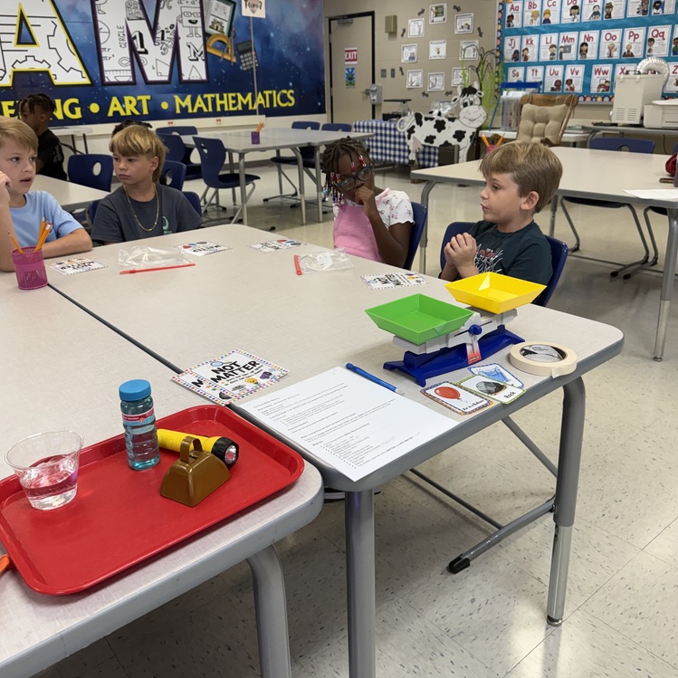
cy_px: 292
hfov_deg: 55.6
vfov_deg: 55.4
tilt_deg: -18.7
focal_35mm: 29
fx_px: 643
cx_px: 332
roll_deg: +4.9
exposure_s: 1/120
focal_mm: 6.76
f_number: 1.78
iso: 200
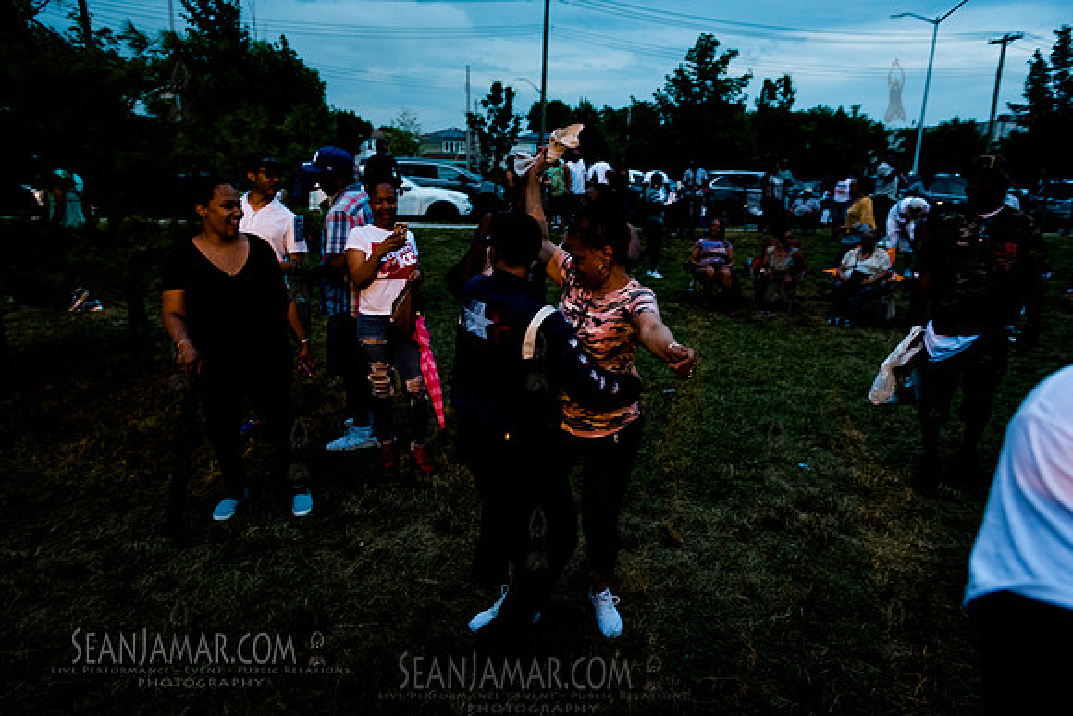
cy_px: 358
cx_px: 536
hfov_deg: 73.7
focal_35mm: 24
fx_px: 715
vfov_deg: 53.2
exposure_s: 1/200
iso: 4000
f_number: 3.5
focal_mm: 24
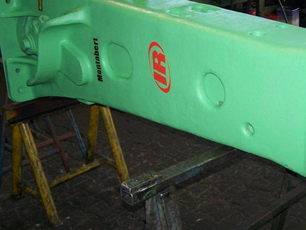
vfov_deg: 26.0
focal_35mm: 56
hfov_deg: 34.2
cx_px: 192
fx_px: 495
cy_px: 89
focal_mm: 6.3
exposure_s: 1/60
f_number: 2.8
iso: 140
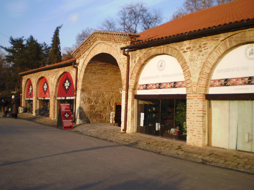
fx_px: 264
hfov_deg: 51.4
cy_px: 95
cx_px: 127
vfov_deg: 39.7
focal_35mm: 36
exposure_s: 1/500
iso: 64
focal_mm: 6.3
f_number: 3.1
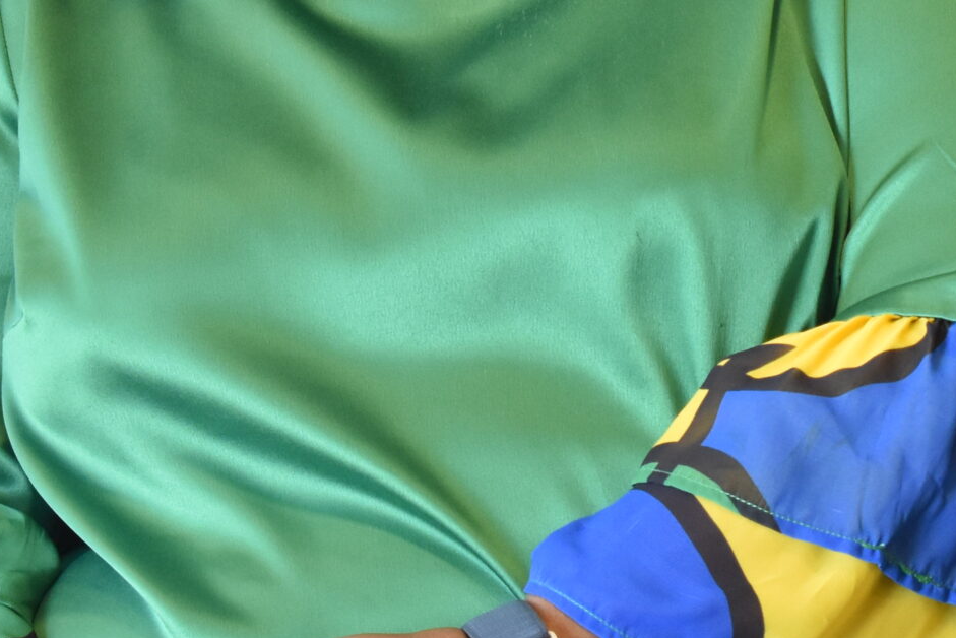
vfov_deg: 6.1
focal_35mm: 224
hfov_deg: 9.2
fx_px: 5959
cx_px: 636
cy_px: -27
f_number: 5.6
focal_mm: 55
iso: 1100
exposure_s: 1/60
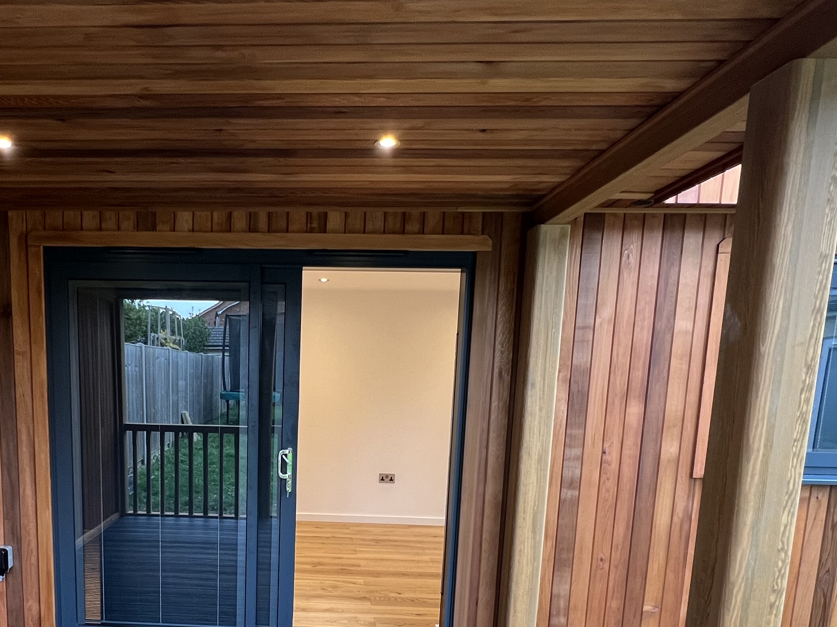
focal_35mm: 25
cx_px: 271
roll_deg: -1.4
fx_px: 604
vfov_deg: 52.4
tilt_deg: -8.4
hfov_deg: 67.3
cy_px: 472
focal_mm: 1.57
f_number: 1.8
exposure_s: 1/100
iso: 160
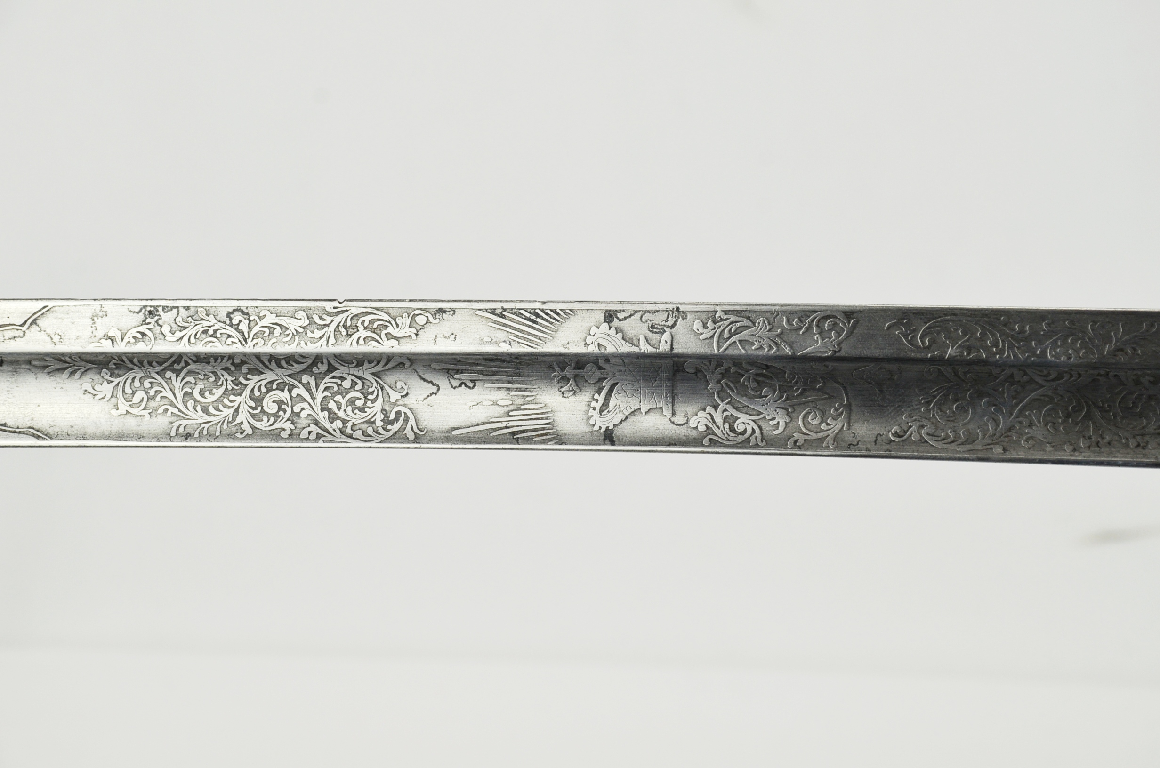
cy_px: 384
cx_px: 580
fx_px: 3859
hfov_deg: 17.1
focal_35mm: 120
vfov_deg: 11.4
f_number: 9
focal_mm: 80
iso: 400
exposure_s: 1/125
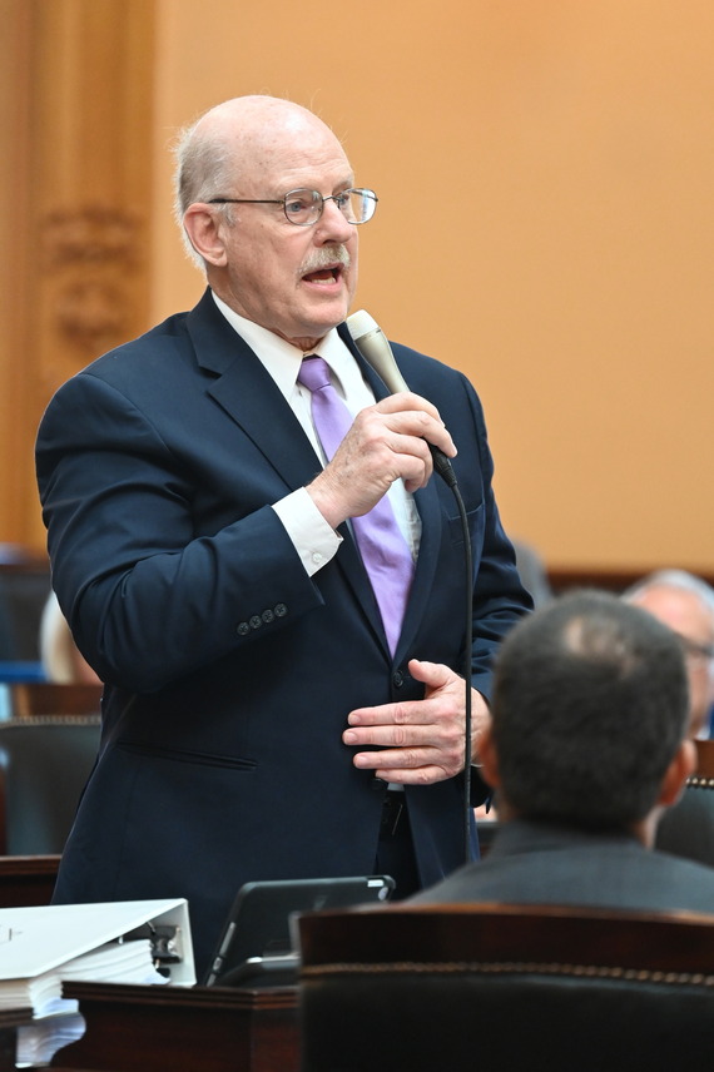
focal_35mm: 400
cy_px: 536
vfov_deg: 5.2
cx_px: 357
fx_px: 11909
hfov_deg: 3.4
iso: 3600
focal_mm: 400
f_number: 5.6
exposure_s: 1/125
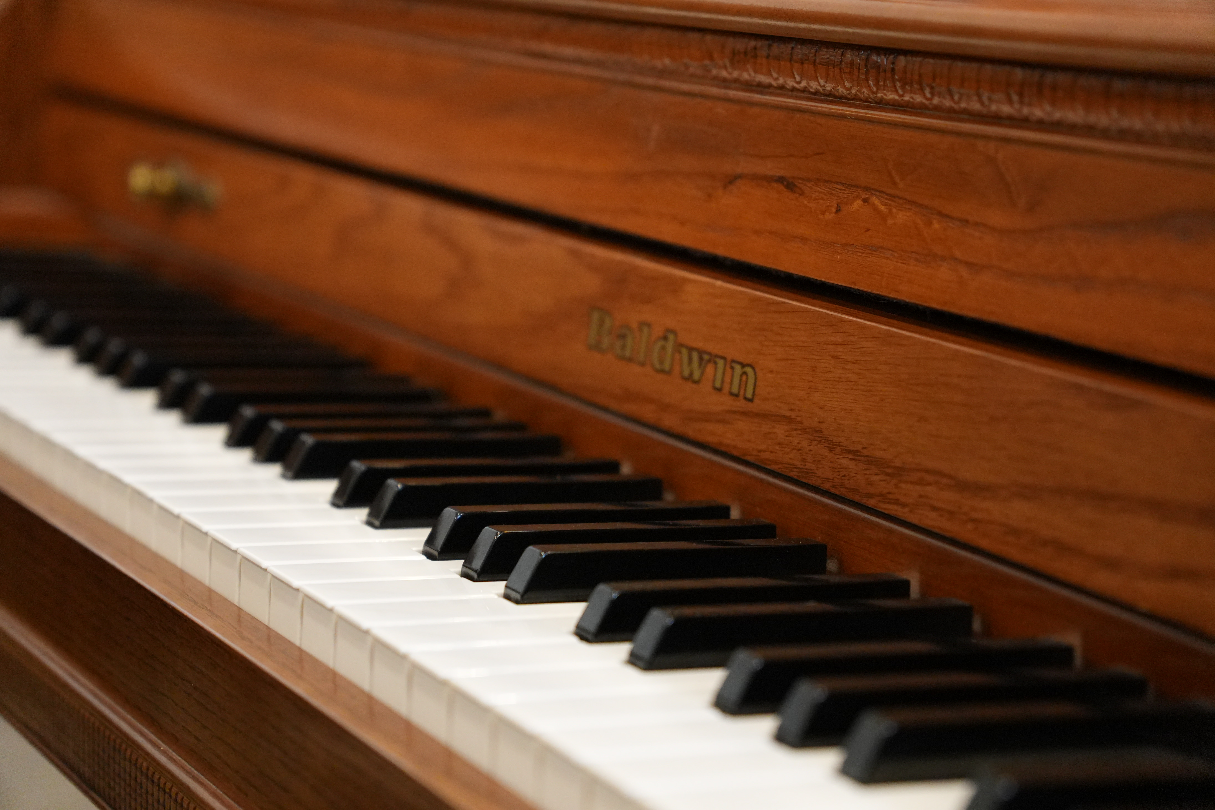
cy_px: 405
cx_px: 608
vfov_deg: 16.8
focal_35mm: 81
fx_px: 2733
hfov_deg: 25.1
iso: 3200
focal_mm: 54
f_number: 2.8
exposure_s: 1/160
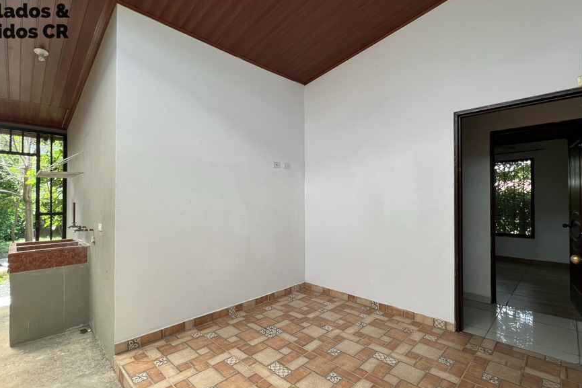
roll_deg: +0.1
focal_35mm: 16
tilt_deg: +0.1
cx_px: 288
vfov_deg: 73.8
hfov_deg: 96.7
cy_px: 199
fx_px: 259
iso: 32
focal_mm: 1.57
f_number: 1.8
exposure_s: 1/99
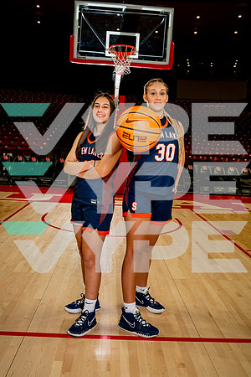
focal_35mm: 35
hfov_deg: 37.9
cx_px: 126
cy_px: 188
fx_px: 366
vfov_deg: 54.4
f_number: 6.3
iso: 320
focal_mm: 35
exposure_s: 1/250
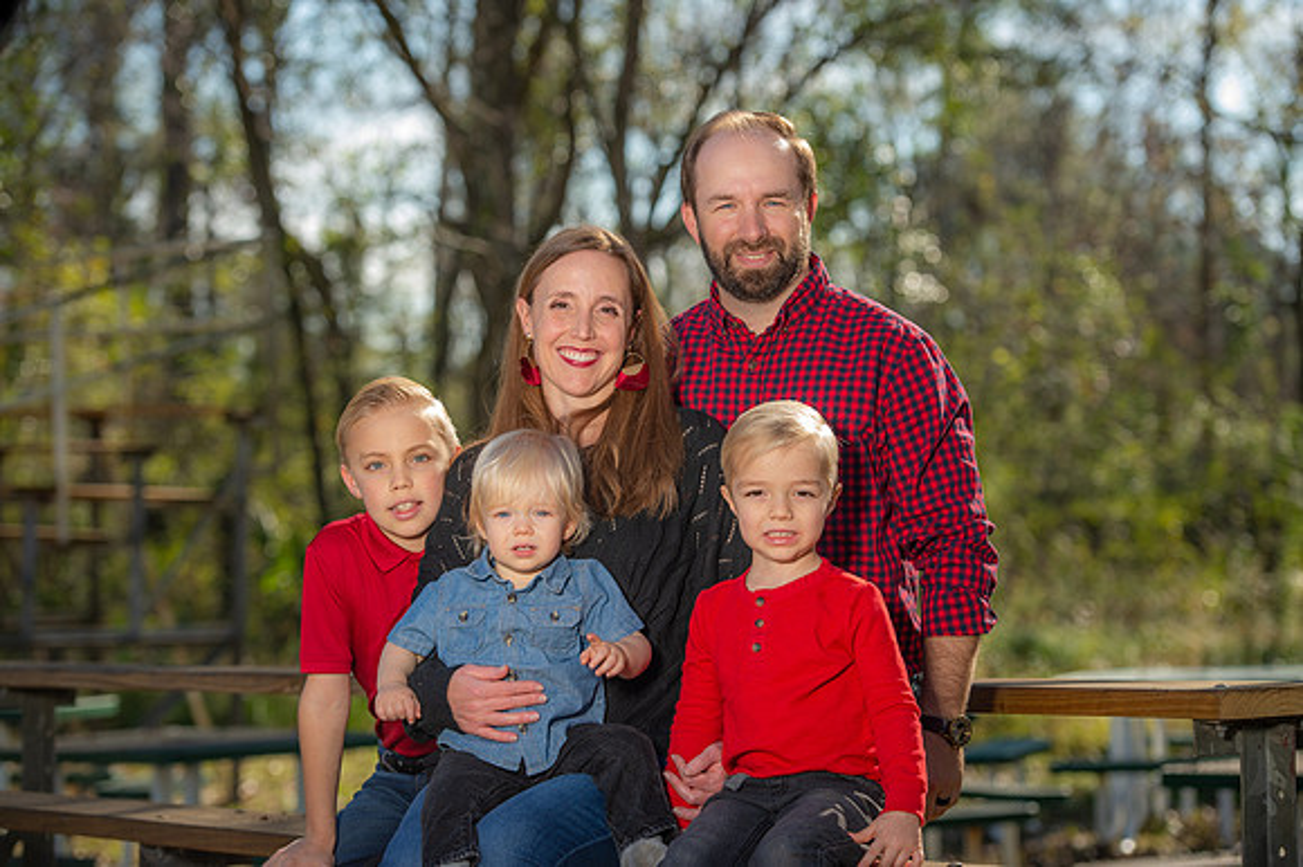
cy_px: 434
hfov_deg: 19.5
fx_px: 3798
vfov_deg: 13.0
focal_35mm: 105
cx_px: 652
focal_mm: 105
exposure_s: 1/250
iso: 50
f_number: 4.5
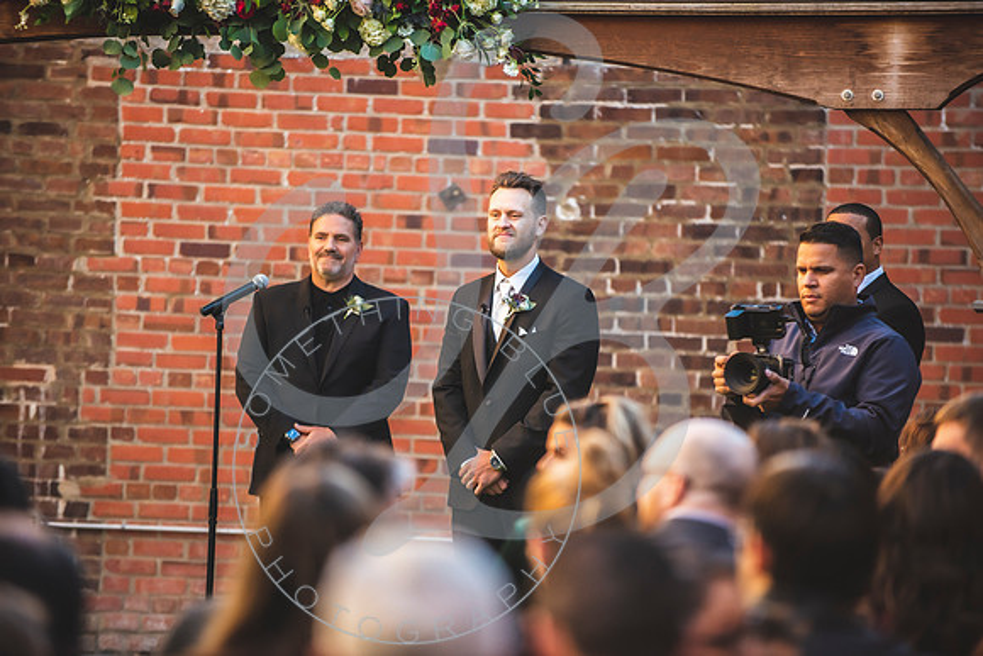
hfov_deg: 10.2
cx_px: 493
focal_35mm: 201
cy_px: 328
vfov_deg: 6.8
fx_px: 5498
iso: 640
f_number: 2.8
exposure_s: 1/640
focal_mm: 200
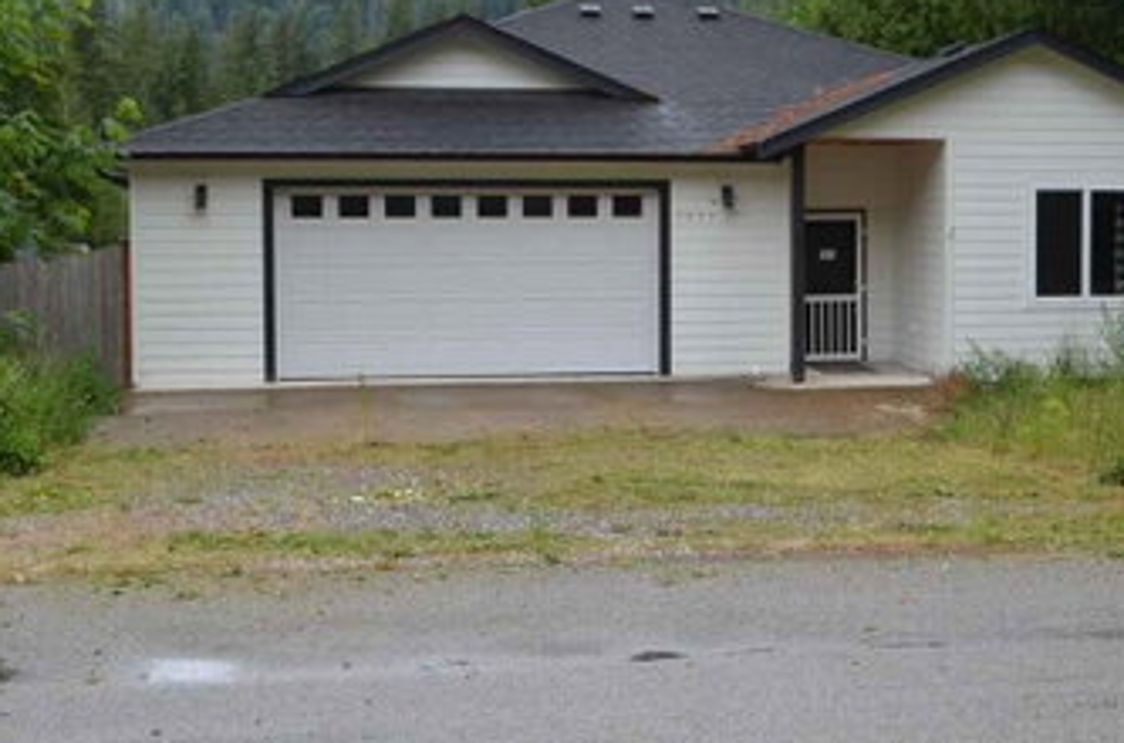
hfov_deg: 33.4
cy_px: 285
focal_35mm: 60
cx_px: 685
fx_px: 1868
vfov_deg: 22.4
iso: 200
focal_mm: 26
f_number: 6.7
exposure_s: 1/180
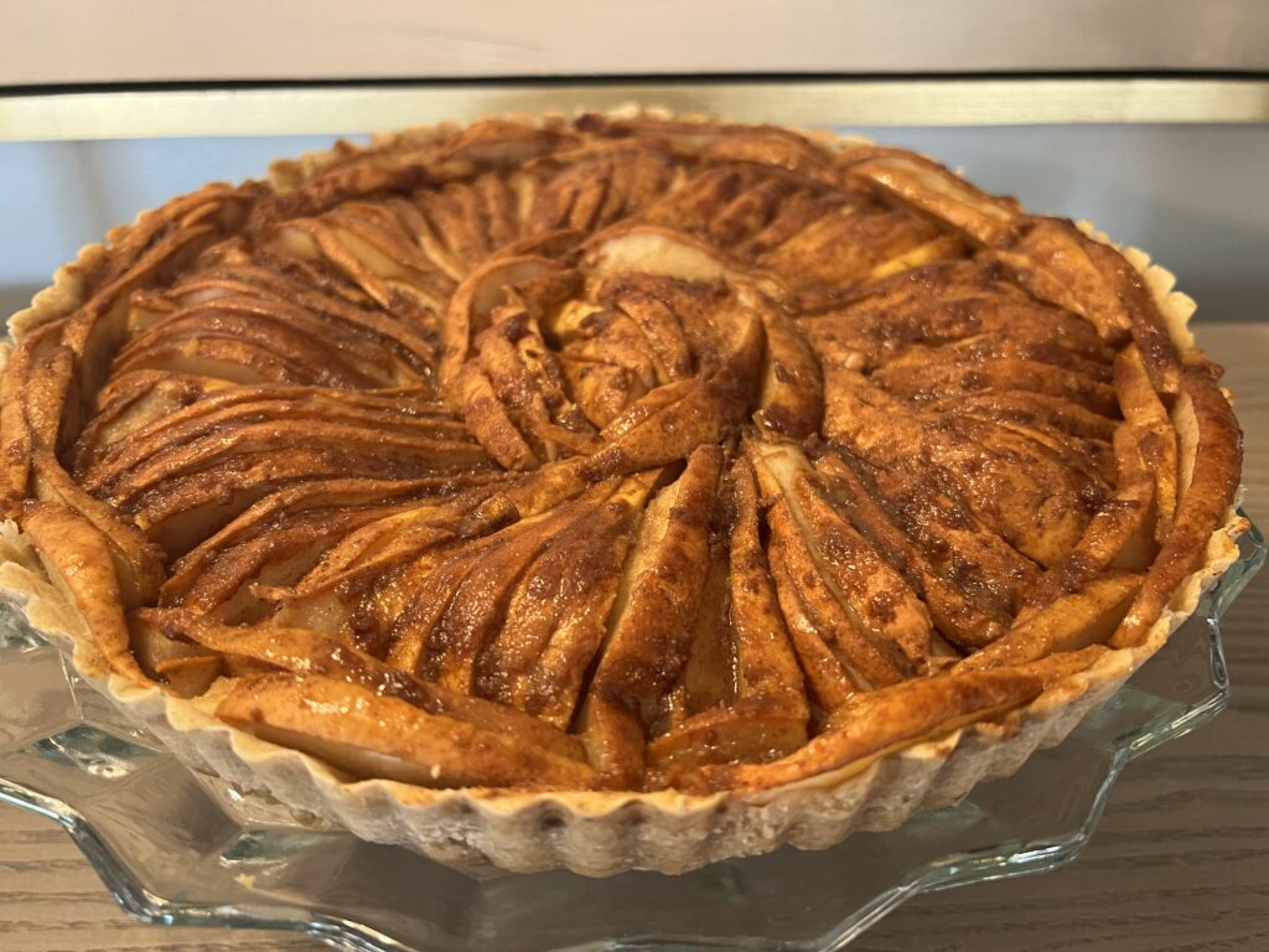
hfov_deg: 67.3
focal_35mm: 26
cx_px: 634
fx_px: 953
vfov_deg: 53.1
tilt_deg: -39.3
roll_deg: +0.4
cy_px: 476
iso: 400
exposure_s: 1/60
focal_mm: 5.7
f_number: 1.5
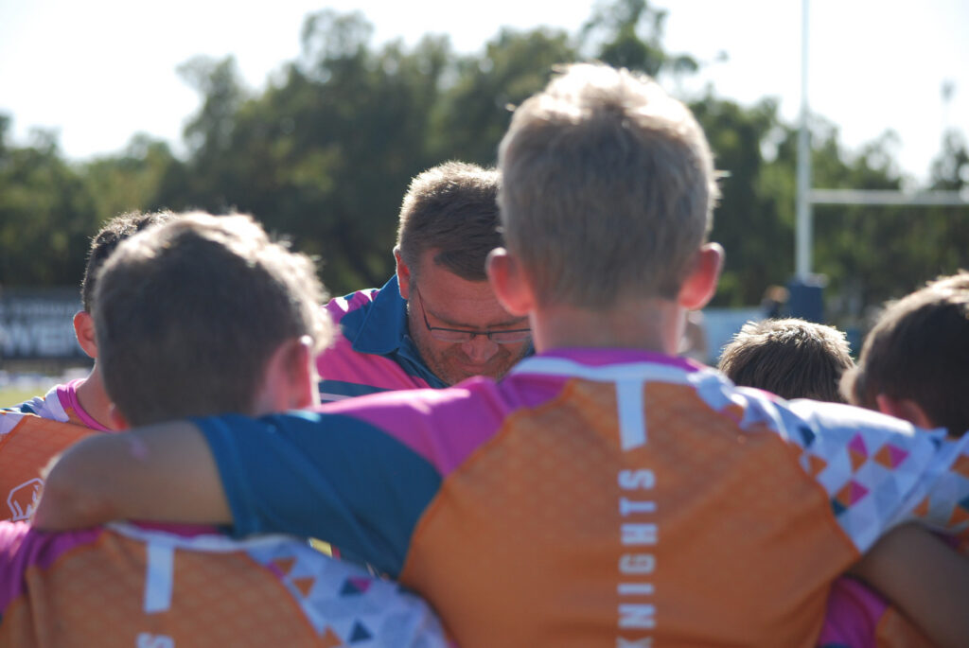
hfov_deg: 13.9
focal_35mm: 147
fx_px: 3961
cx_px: 484
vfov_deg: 9.4
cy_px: 324
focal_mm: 98
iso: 200
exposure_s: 1/640
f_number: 4.8
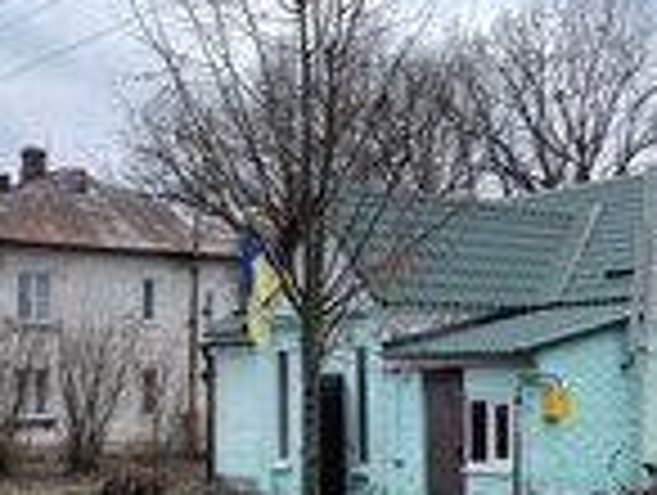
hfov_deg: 25.7
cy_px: 356
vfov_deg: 20.7
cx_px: 688
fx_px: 1350
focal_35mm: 71
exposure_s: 1/600
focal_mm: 4.2
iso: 32
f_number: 1.6
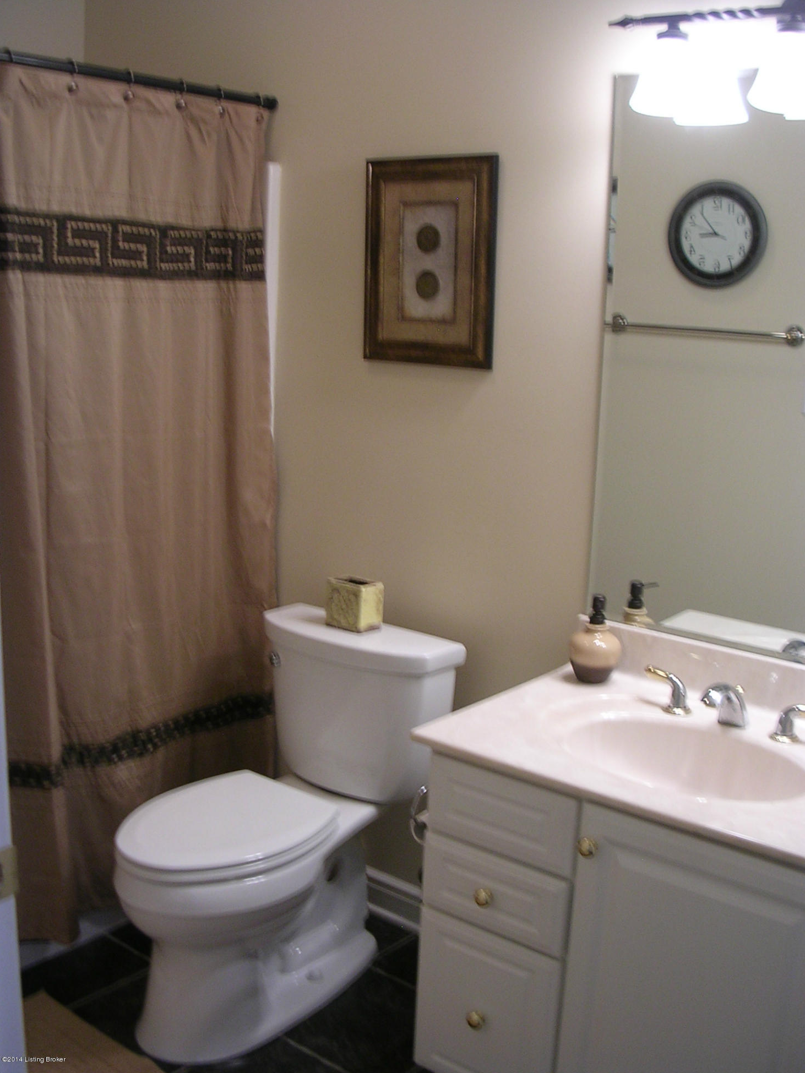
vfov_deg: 47.9
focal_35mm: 39
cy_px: 543
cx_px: 412
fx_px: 1209
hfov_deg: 36.8
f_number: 2.8
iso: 50
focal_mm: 5.8
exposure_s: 1/7.6
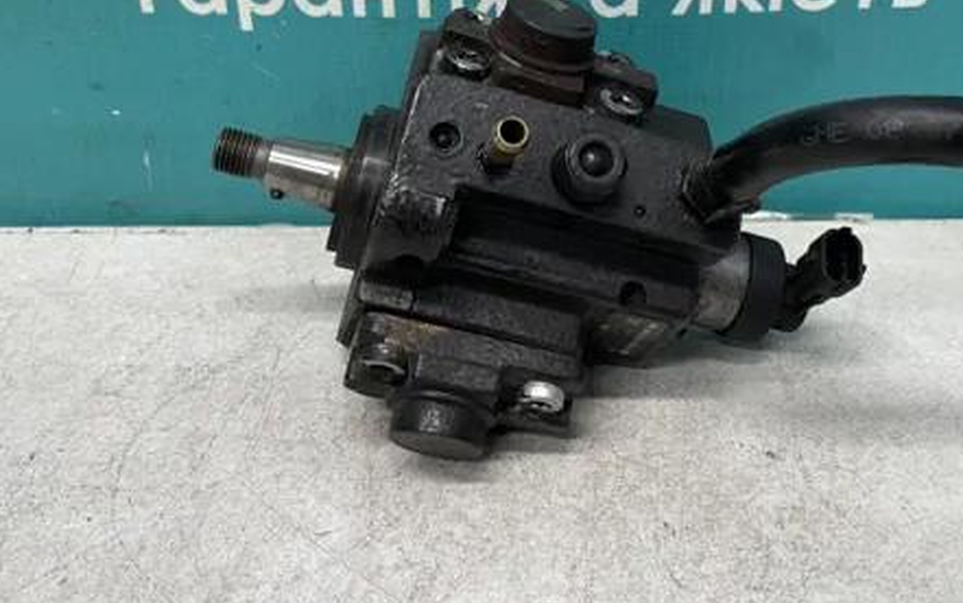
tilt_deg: -29.9
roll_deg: +1.0
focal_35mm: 40
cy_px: 157
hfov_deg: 49.1
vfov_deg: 31.5
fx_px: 1050
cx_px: 559
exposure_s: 1/50
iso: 64
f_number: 1.6
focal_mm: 4.2
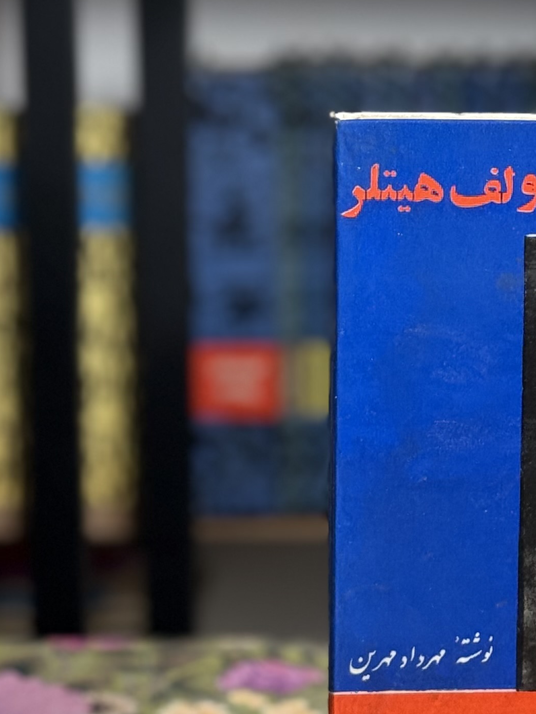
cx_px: 585
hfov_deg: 10.5
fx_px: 2870
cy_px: 313
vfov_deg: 14.2
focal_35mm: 139
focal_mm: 6.76
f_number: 1.78
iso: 125
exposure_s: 1/100
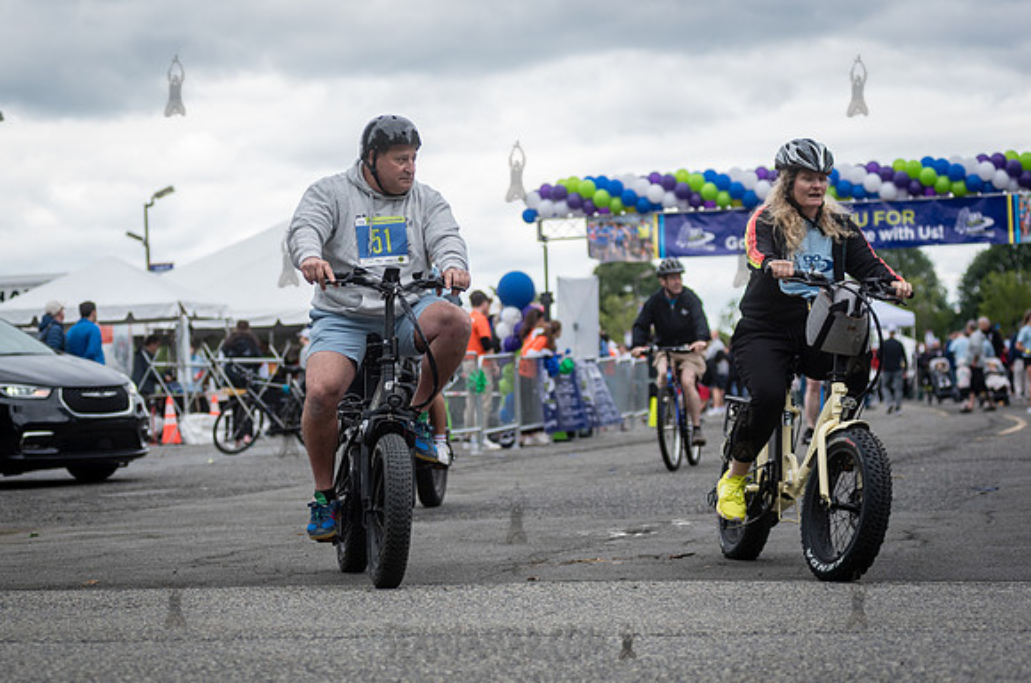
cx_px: 423
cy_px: 343
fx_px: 2704
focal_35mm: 95
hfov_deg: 21.6
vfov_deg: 14.4
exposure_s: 1/1250
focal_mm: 80
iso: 400
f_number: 3.5
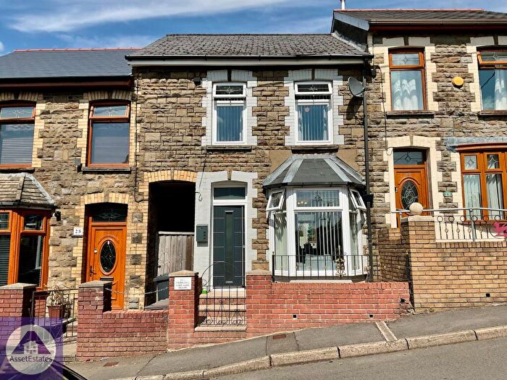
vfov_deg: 48.2
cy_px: 190
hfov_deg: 61.7
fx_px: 425
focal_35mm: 29
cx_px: 254
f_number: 1.8
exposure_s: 1/4405
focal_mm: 3
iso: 20
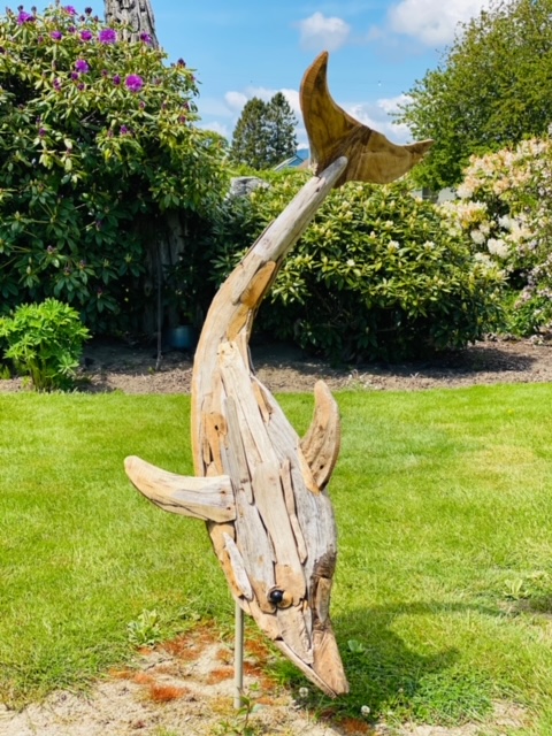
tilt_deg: -8.5
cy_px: 368
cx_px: 276
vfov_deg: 36.8
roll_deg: -0.9
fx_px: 1106
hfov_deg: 28.0
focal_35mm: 52
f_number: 2
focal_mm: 6
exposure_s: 1/888
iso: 20
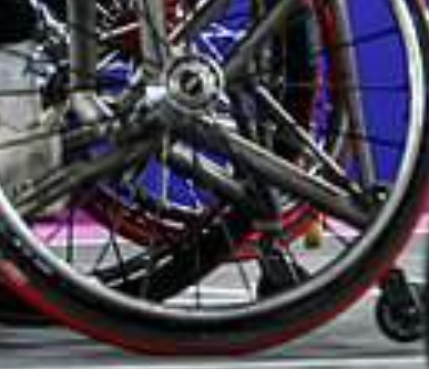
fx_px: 13040
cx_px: 50
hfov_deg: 1.9
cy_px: -410
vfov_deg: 1.6
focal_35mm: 997
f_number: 3.2
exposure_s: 1/1600
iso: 2500
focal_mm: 200
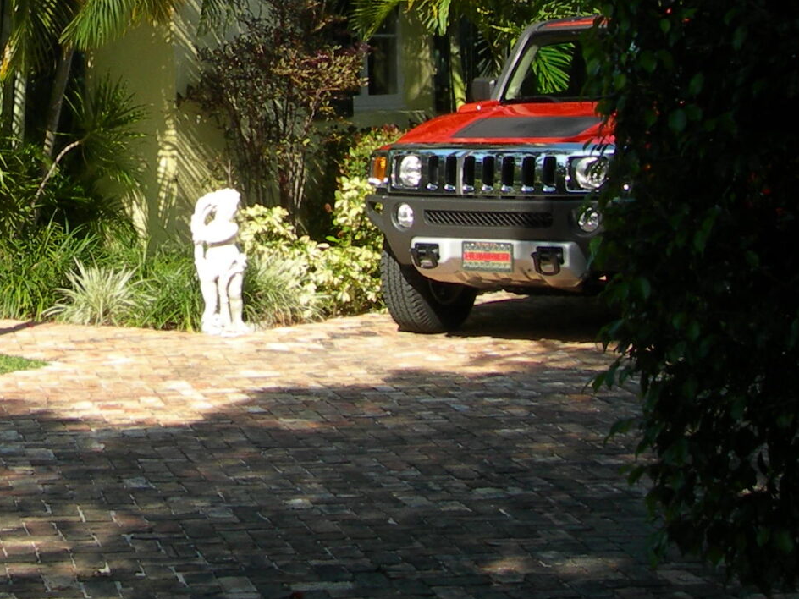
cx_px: -59
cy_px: -163
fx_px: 2377
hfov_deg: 18.4
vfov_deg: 13.9
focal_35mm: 103
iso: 50
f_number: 4.8
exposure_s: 1/310
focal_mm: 7.8
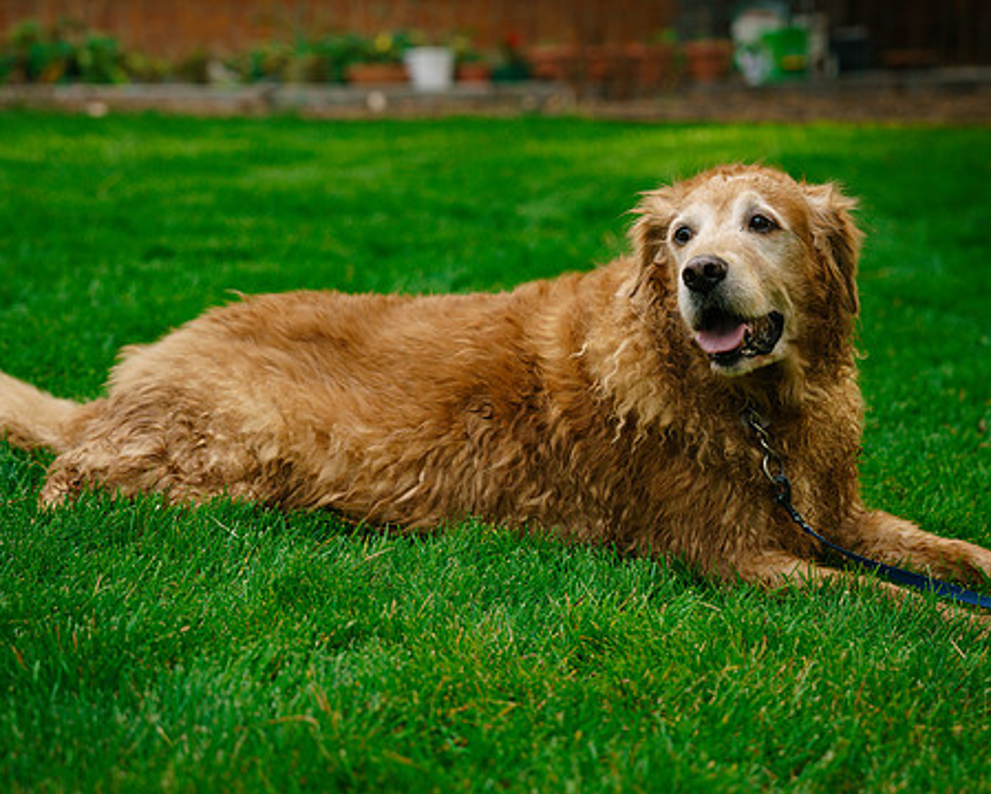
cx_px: 536
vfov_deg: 21.6
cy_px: 408
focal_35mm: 71
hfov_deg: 26.7
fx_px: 2084
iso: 100
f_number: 2.8
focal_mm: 50
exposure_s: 1/200
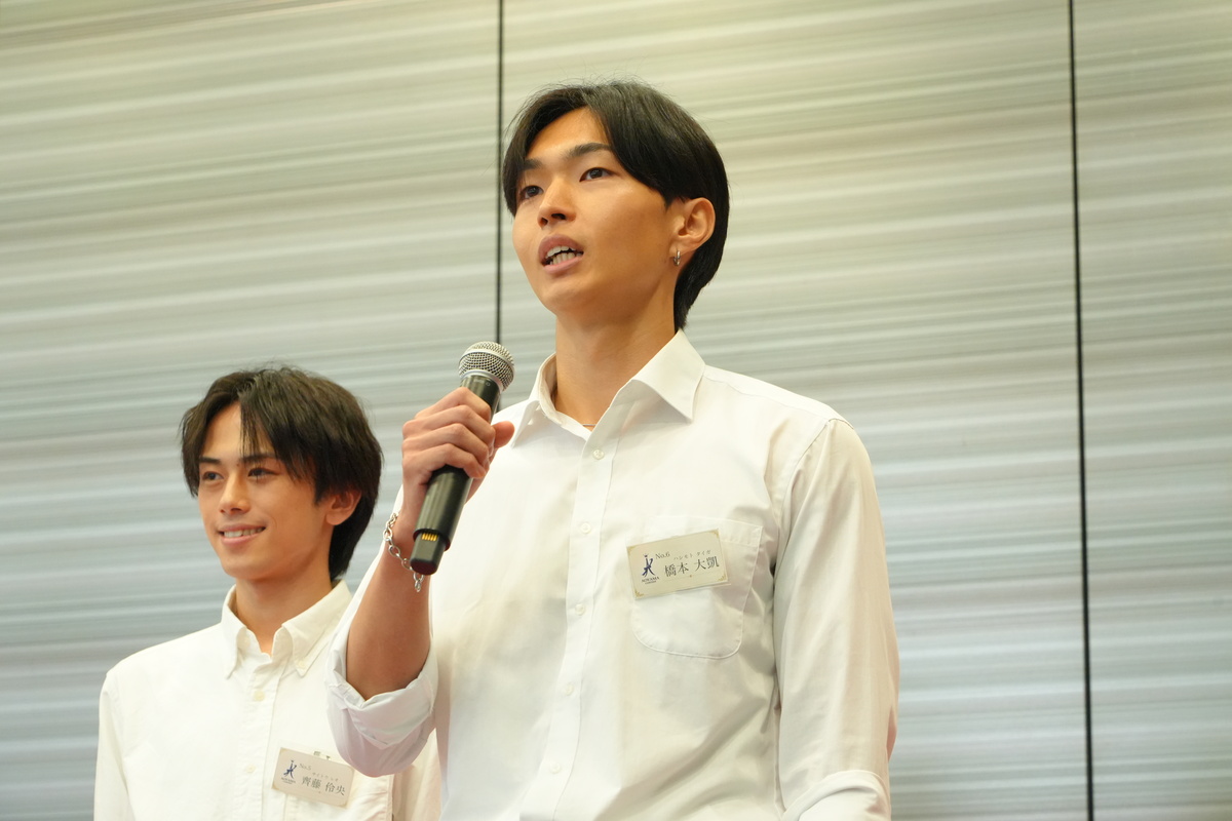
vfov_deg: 13.0
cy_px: 410
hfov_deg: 19.5
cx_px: 616
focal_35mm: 105
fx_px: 3593
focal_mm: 105
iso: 6400
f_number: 8
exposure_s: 1/80
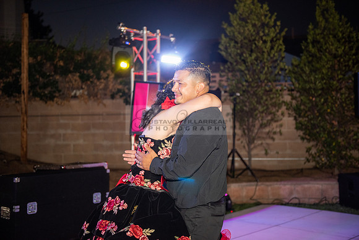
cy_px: 120
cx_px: 180
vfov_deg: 27.0
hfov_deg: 39.6
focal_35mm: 50
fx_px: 499
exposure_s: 1/200
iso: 1600
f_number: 2.8
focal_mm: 50
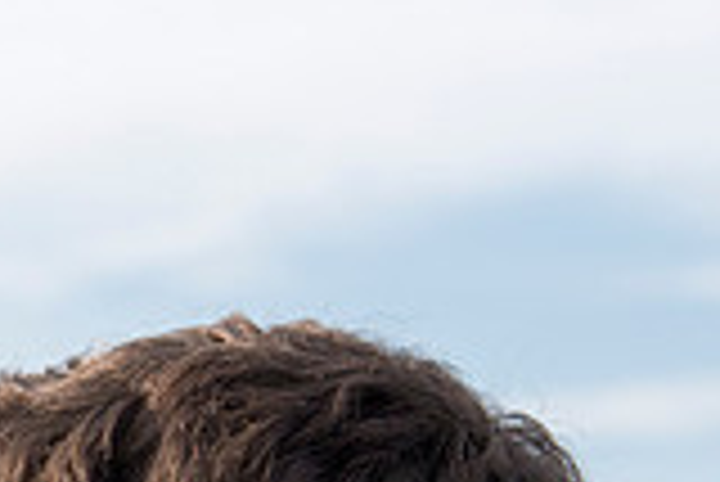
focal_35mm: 188
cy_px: 849
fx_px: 3763
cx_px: -153
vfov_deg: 7.1
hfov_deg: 10.7
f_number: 5.6
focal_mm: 52
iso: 800
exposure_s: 1/3200
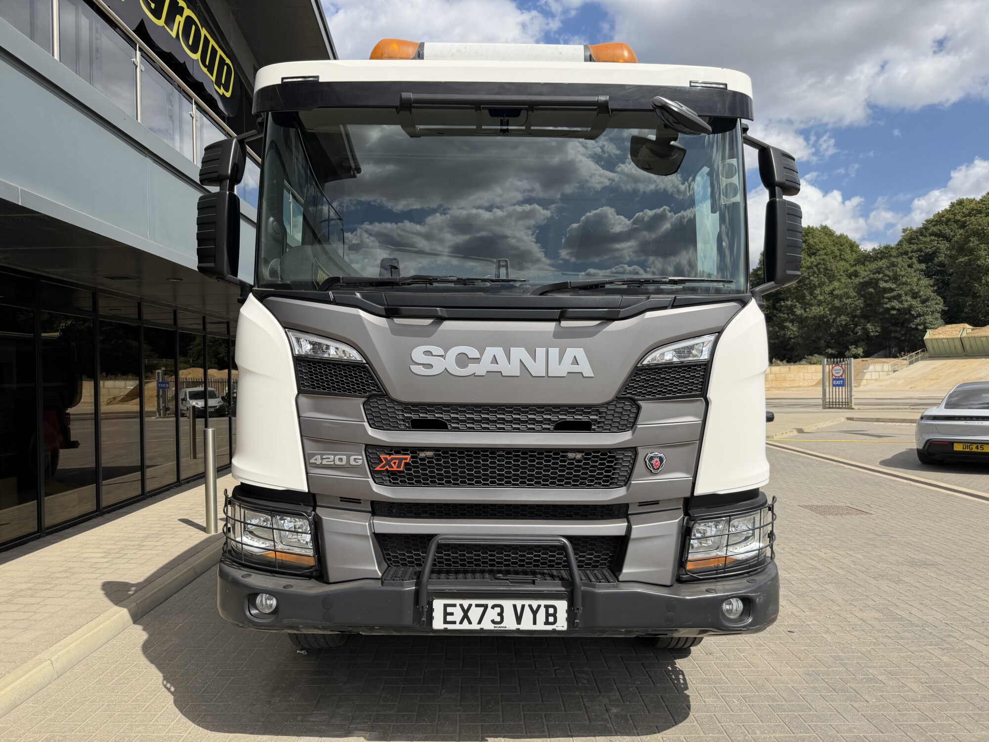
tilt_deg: +1.5
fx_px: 686
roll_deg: +1.5
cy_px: 371
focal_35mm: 24
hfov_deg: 71.6
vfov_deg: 56.8
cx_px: 494
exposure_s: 1/4673
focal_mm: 6.76
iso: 80
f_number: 1.78
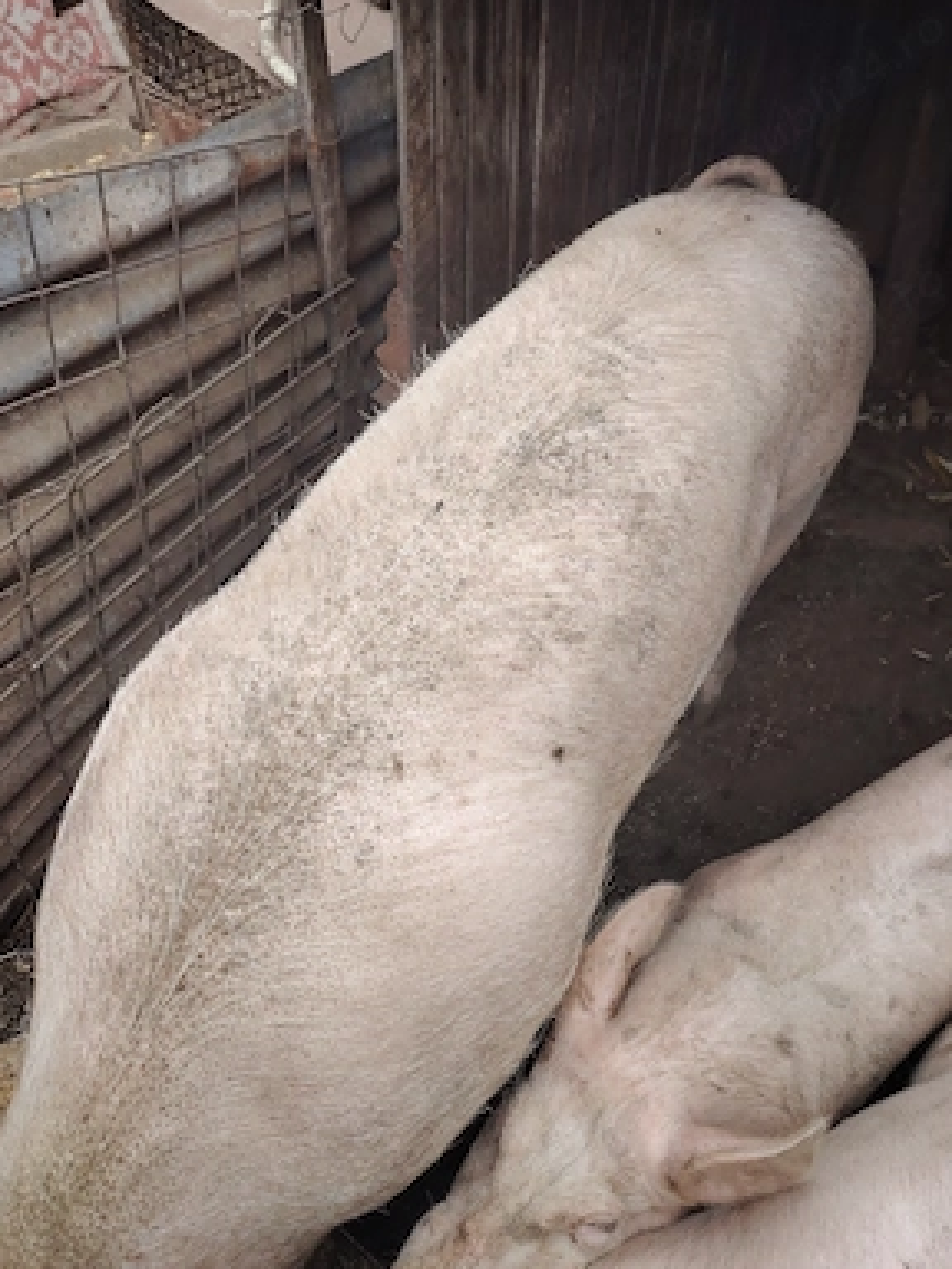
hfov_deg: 54.9
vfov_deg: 69.4
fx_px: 917
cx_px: 489
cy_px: 654
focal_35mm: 25
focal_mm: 5.25
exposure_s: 1/900
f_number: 1.75
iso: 588
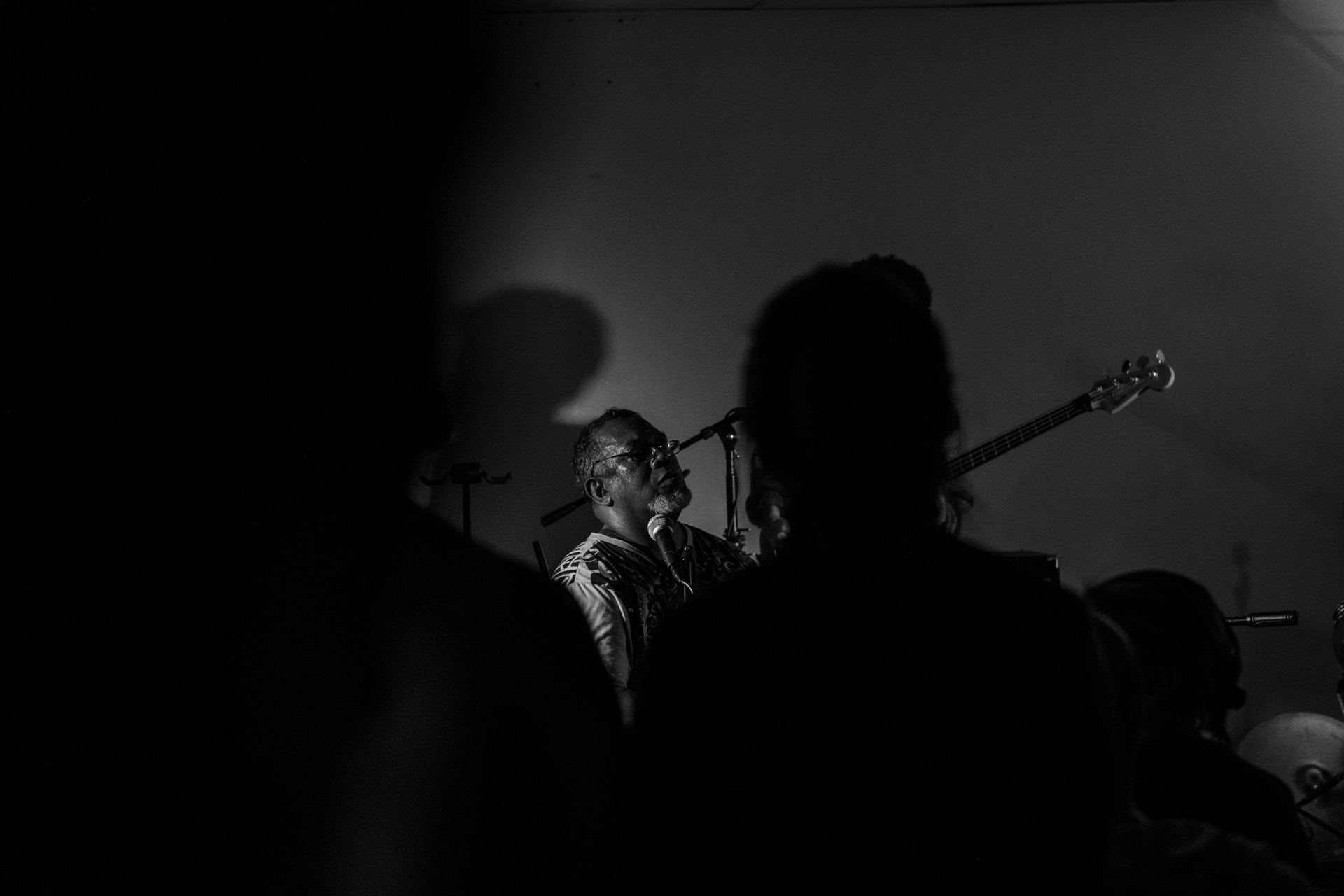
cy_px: 448
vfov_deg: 16.3
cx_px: 672
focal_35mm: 84
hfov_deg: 24.2
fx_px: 3136
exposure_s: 1/180
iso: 3200
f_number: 2.8
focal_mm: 56
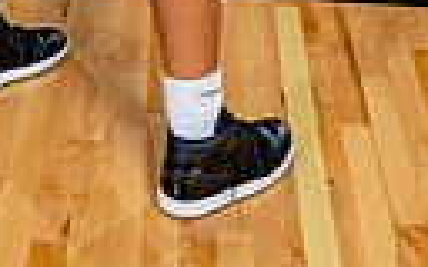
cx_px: 167
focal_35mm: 115
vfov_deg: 9.5
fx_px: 1341
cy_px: -471
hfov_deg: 18.1
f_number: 5.6
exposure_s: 1/250
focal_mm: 32
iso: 200
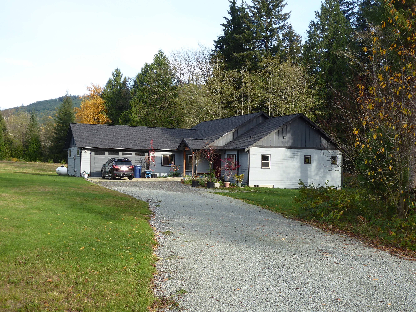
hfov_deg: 47.9
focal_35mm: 39
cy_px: 156
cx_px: 208
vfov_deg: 36.8
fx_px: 469
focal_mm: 6.7
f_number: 3.7
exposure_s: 1/200
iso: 80
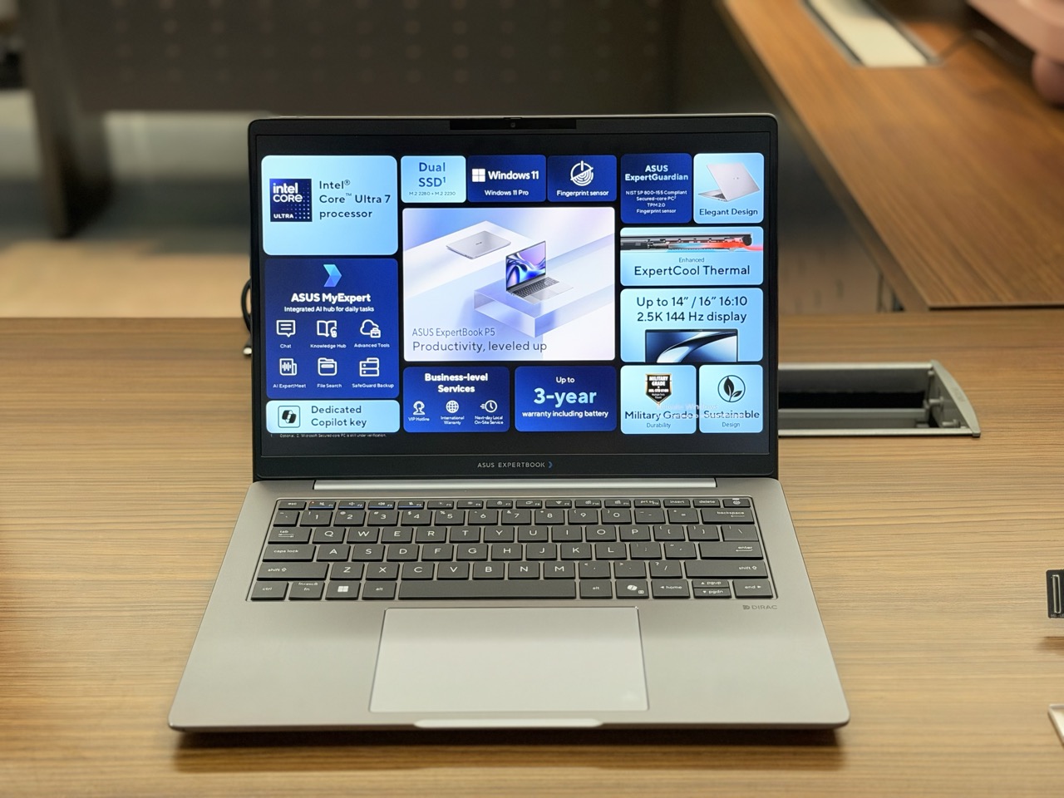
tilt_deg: -25.6
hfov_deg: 39.7
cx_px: 532
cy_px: 399
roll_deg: +0.7
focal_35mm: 48
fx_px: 1475
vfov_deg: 30.3
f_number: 1.78
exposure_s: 1/120
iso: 50
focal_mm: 6.76
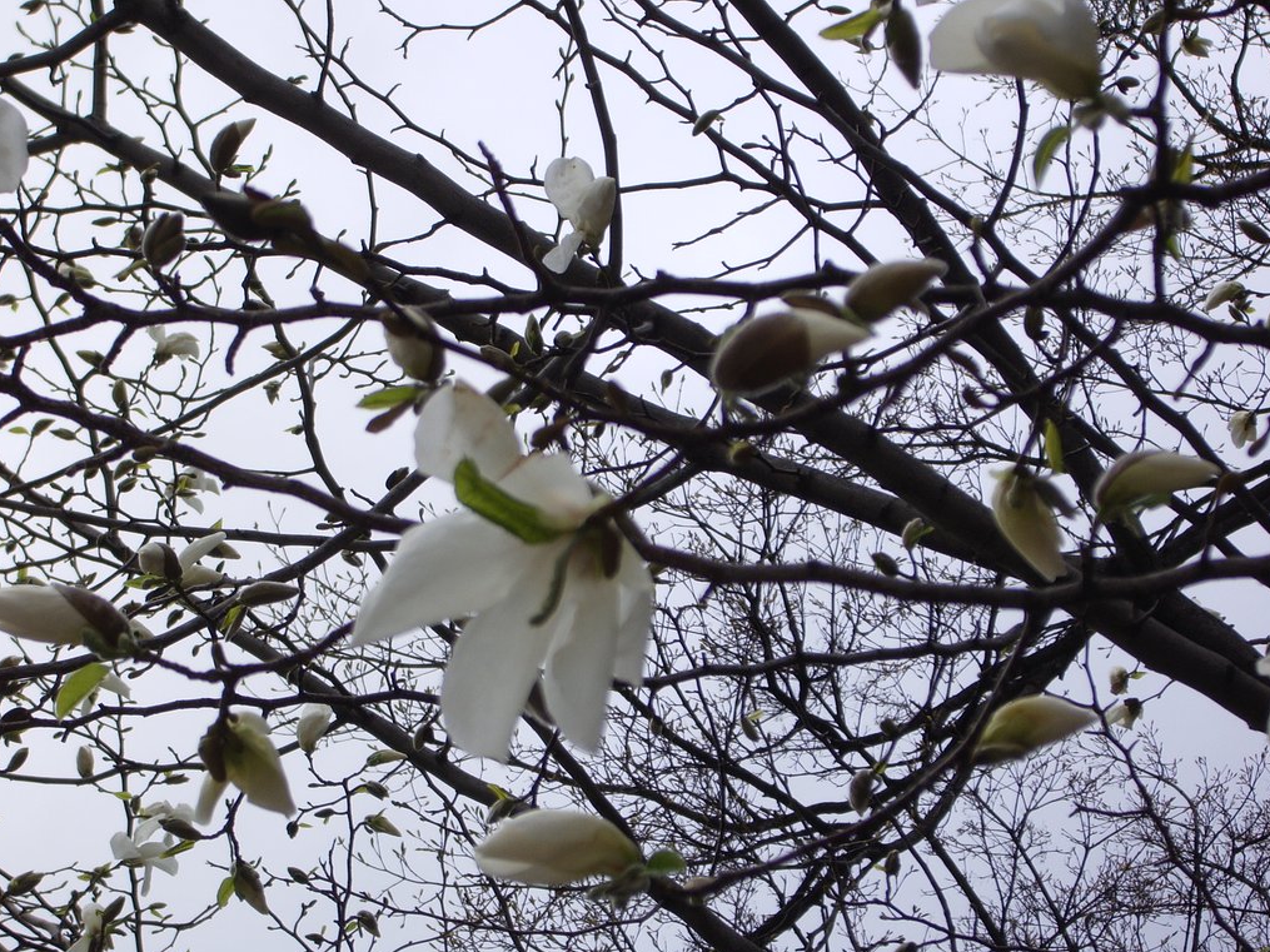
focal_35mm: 108
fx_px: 3962
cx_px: 636
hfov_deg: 18.2
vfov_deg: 13.7
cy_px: 479
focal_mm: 17.4
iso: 50
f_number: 4.8
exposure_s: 1/200
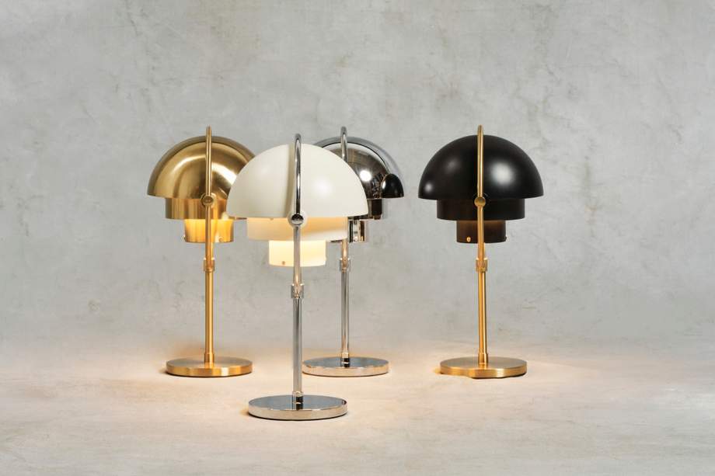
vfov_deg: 13.7
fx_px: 1986
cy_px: 238
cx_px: 358
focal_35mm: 100
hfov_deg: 20.4
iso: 800
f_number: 20
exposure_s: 1/15
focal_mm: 100
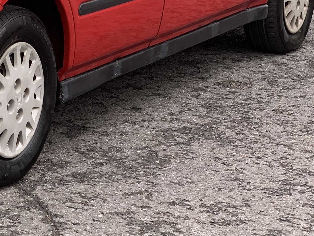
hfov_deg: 11.9
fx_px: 1461
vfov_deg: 9.1
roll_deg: -1.0
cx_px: -102
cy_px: -45
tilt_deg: -5.8
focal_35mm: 161
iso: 16
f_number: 2.4
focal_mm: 6
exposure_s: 1/180
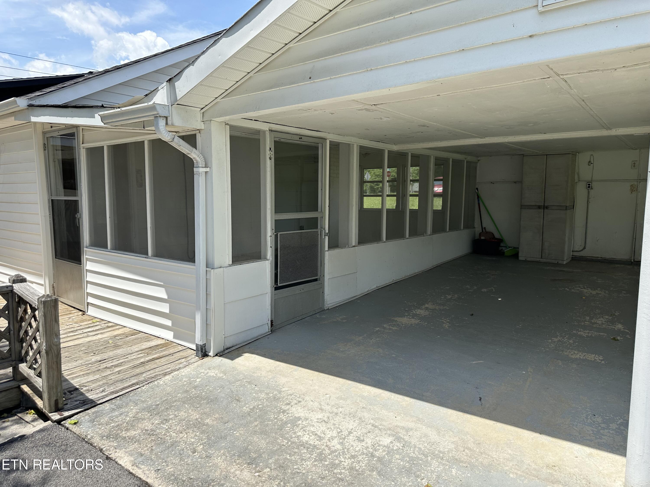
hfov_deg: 71.6
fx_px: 451
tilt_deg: -4.3
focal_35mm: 24
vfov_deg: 56.8
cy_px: 244
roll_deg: +1.6
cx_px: 325
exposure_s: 1/3717
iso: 80
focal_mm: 6.86
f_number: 1.78
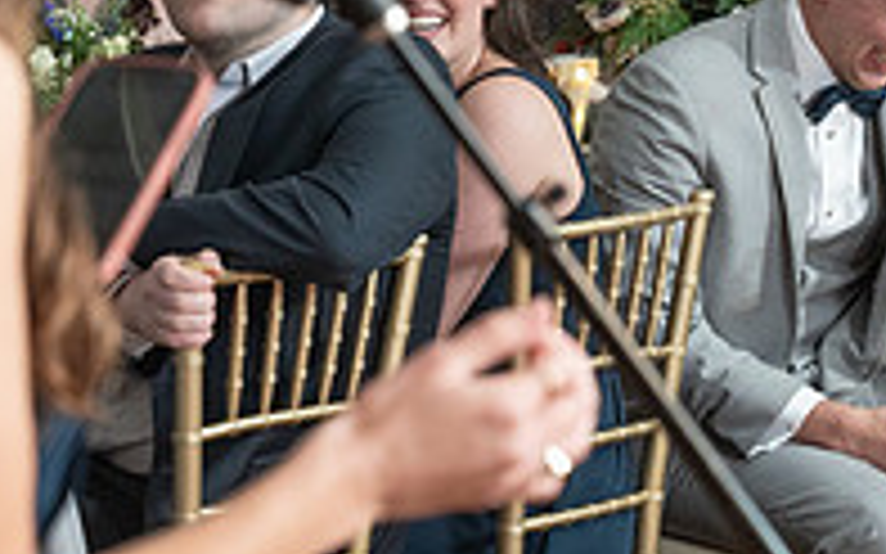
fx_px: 5480
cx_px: 445
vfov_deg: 5.8
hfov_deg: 9.2
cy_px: 211
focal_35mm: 227
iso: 2000
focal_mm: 69
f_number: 5
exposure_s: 1/200
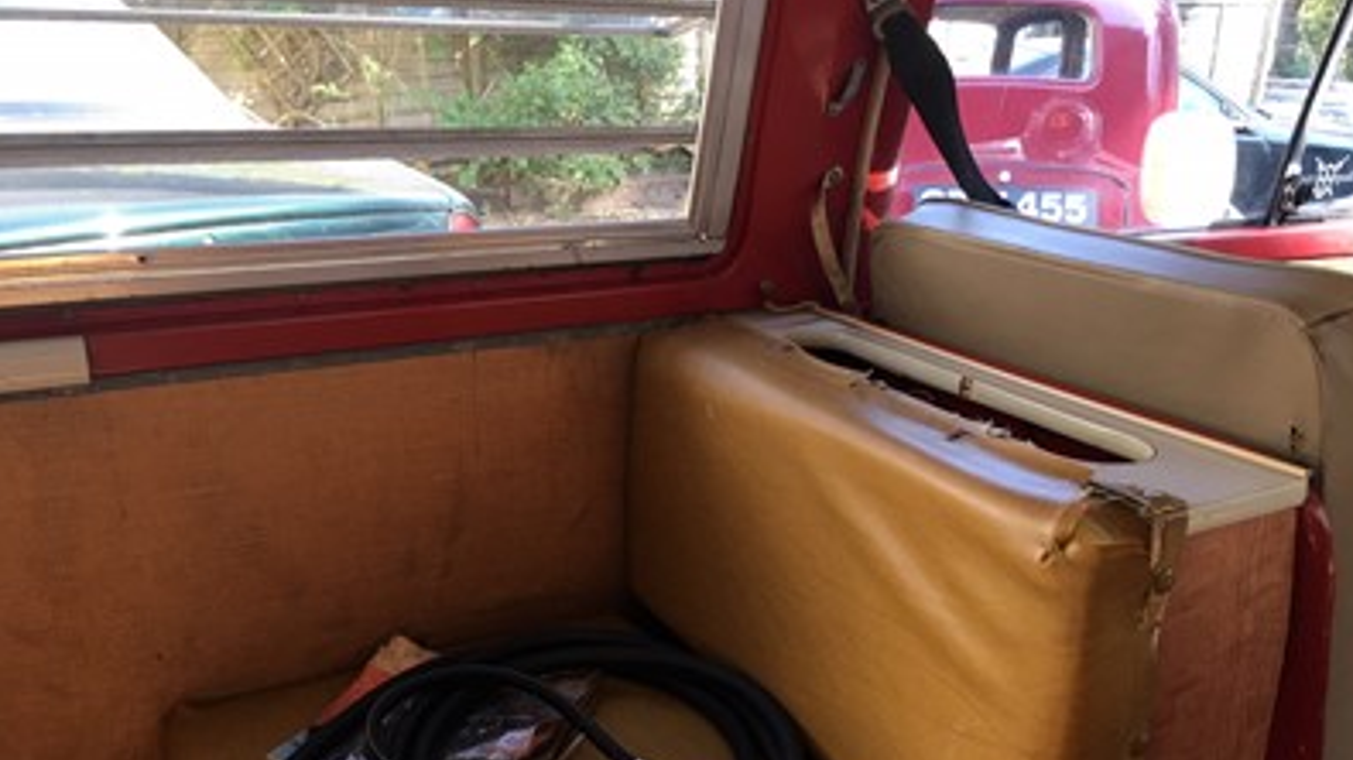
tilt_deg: -19.6
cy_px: 438
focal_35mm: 32
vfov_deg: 36.6
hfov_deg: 61.0
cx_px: 678
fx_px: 1148
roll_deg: -2.5
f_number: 2.2
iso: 25
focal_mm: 4.15
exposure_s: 1/33
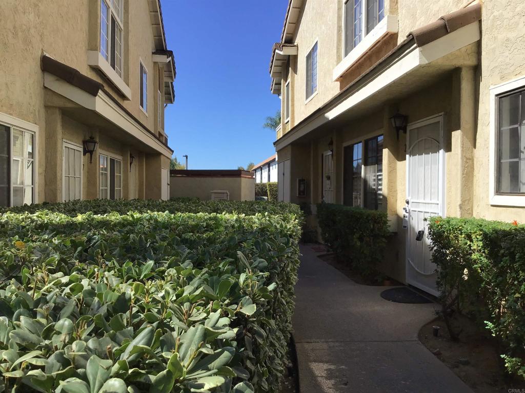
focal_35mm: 31
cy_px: 196
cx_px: 262
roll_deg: -0.5
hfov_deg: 58.4
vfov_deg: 45.4
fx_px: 470
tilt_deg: -5.3
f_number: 2.4
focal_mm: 3.3
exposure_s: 1/1217
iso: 25
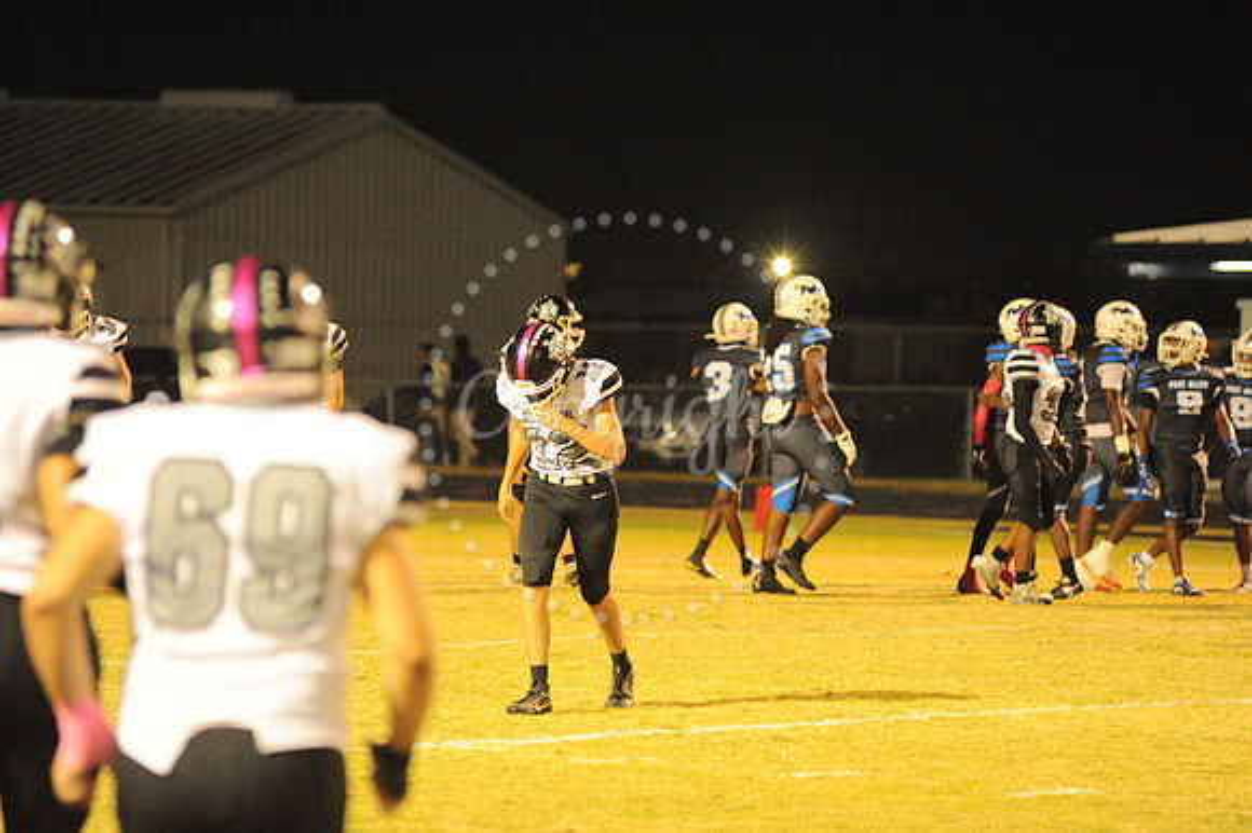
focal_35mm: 200
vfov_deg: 6.9
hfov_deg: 10.3
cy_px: 416
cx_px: 626
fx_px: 6951
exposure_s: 1/200
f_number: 4.5
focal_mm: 200
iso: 6400
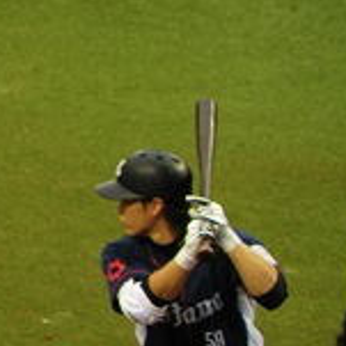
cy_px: 346
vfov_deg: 1.4
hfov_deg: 1.4
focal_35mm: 1274
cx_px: 7
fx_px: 14407
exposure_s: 1/60
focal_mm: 84.2
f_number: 4.5
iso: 101
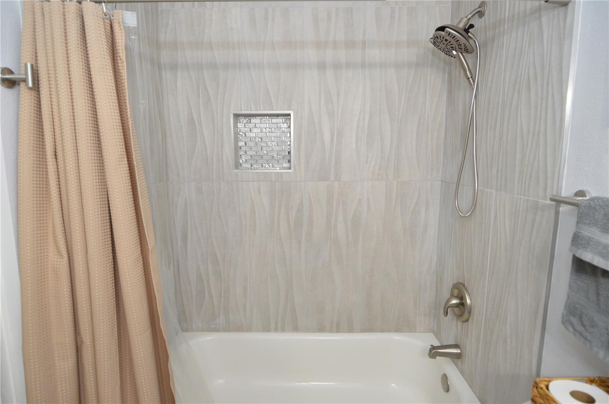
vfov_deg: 67.3
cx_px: 304
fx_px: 304
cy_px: 202
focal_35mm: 18
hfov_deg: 90.1
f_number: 4
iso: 900
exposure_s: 1/60
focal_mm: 12
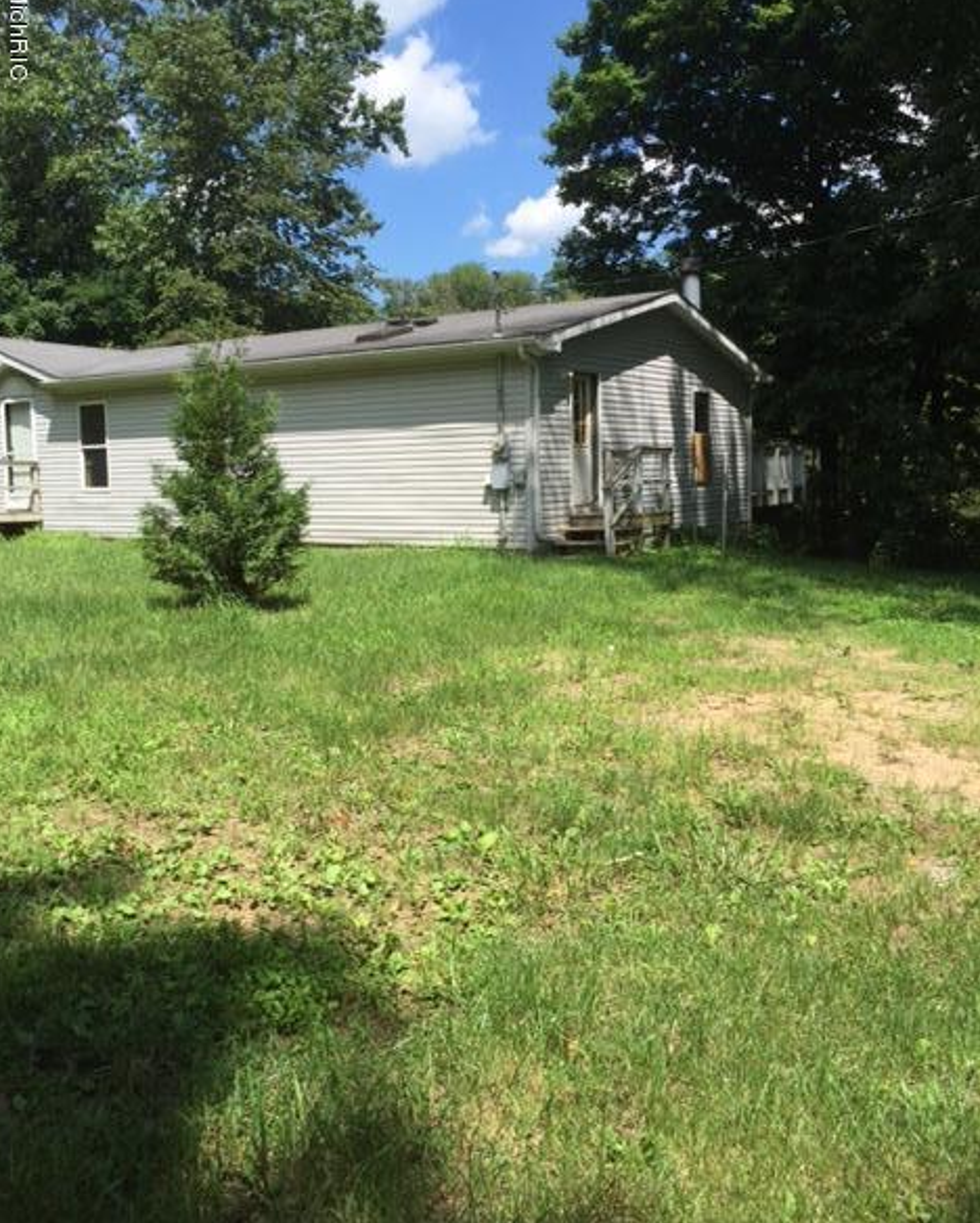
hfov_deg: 47.2
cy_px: 557
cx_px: 480
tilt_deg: -1.8
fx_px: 1123
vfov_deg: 57.1
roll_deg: -0.1
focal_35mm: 31
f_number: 2.2
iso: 32
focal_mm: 4.15
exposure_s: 1/1647
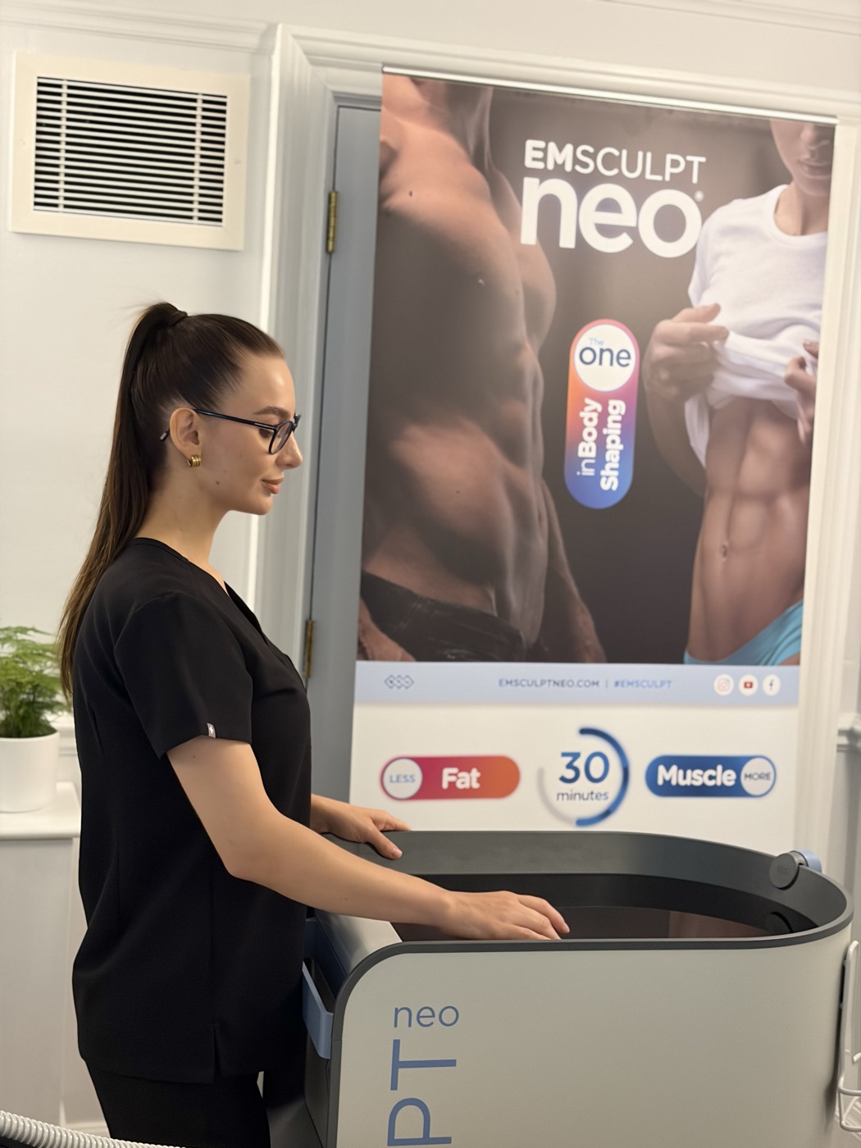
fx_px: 1725
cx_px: 430
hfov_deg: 28.0
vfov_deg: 36.8
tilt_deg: -5.6
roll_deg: -3.1
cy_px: 574
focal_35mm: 52
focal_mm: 5.96
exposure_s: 1/33
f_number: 1.6
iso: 200
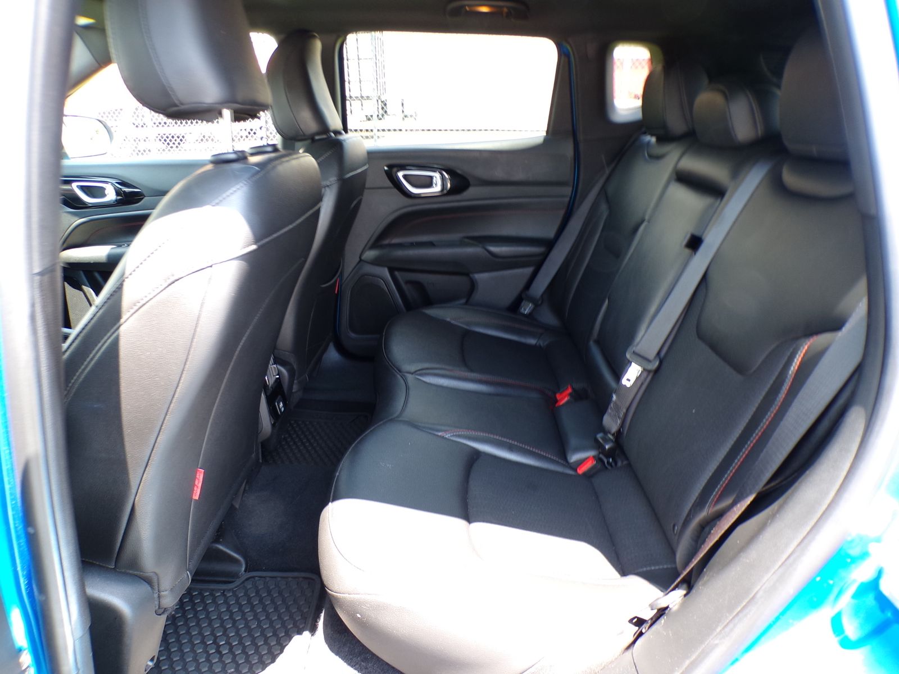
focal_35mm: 24
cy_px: 337
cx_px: 450
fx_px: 623
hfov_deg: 71.6
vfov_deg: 56.8
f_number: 3
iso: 110
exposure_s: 1/34
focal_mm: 4.3
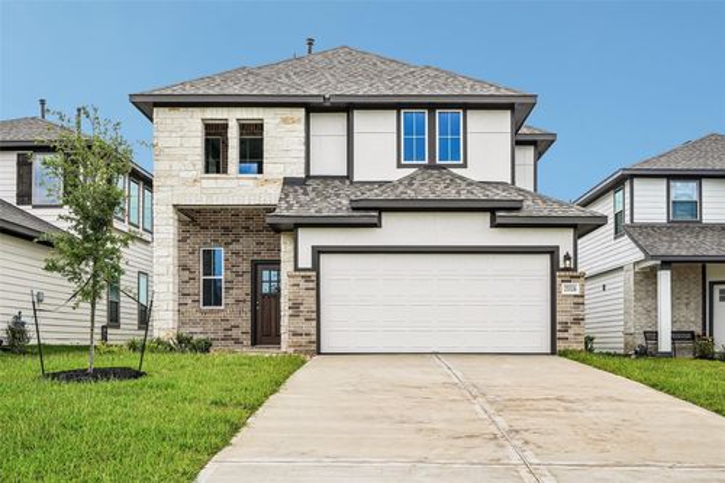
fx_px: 705
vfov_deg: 37.8
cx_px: 362
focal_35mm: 35
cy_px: 242
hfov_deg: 54.5
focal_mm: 35
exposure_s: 1/800
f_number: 8
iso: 500
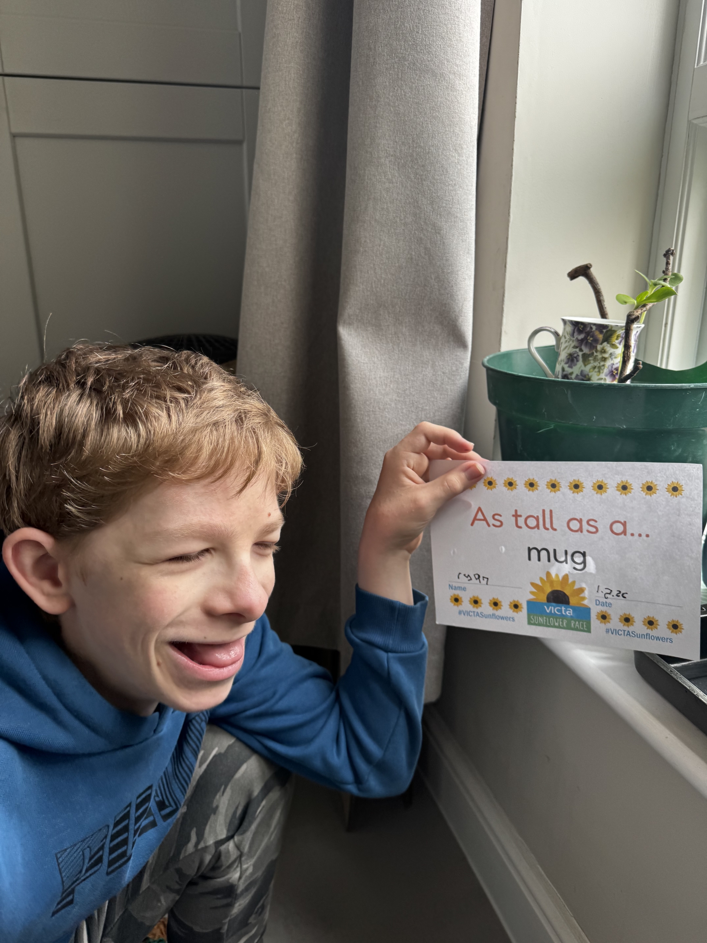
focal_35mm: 24
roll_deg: +0.2
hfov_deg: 56.8
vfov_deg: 71.6
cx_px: 354
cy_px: 472
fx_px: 654
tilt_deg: -15.6
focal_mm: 6.76
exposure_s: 1/121
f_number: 1.78
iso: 80
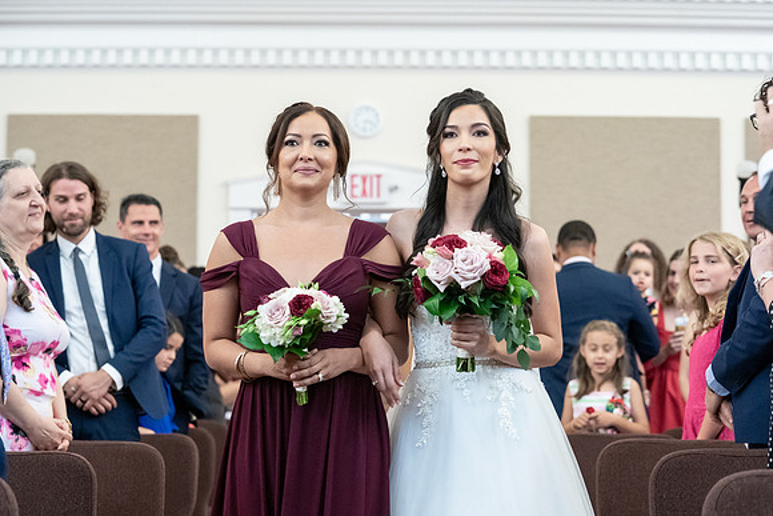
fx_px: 1789
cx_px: 413
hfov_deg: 24.4
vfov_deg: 16.4
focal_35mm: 83
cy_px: 276
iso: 6400
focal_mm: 78
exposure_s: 1/100
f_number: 4
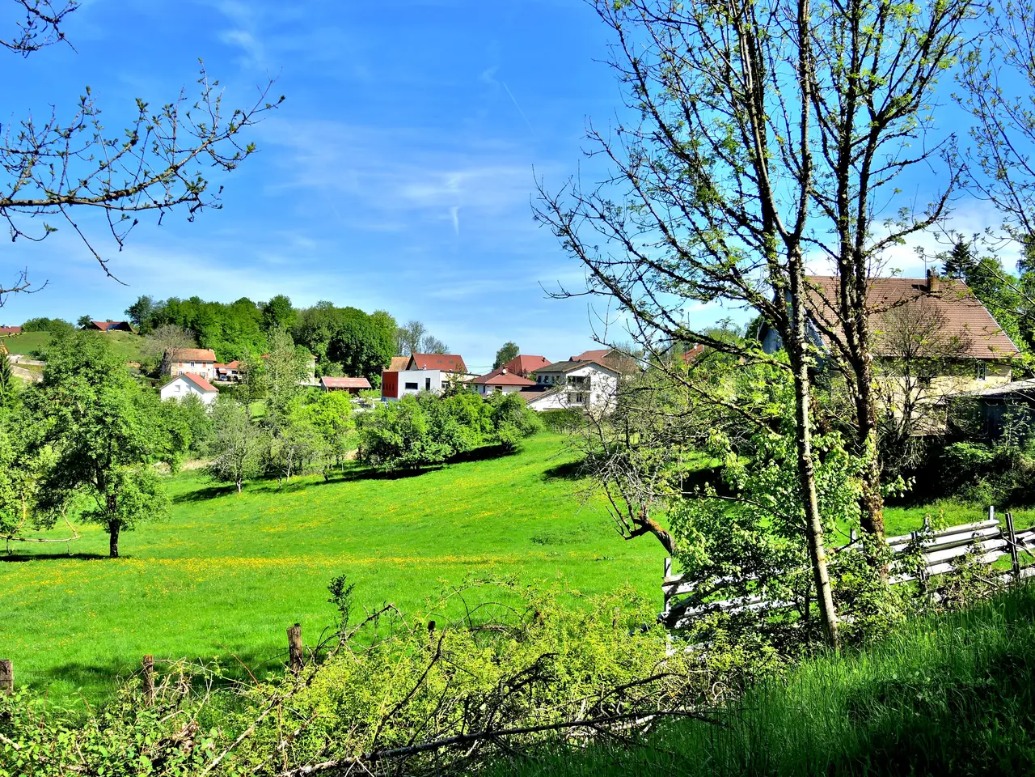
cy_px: 388
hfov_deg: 60.0
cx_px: 518
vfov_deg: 46.8
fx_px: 897
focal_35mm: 30
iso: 80
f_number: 2.2
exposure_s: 1/1250
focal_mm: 6.5
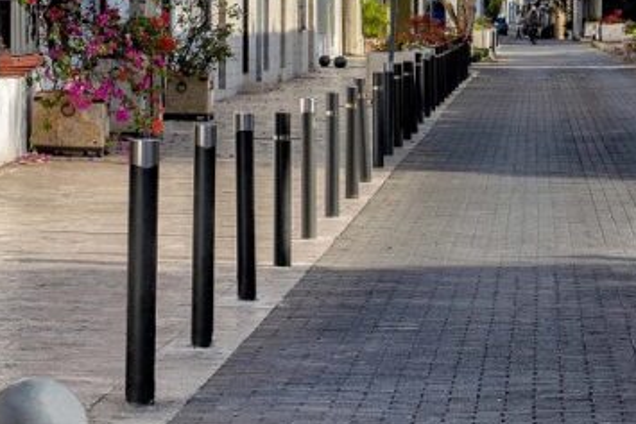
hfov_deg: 10.2
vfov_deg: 6.7
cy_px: -157
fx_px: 3570
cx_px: 165
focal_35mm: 202
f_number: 11
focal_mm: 70
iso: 200
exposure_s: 1/500
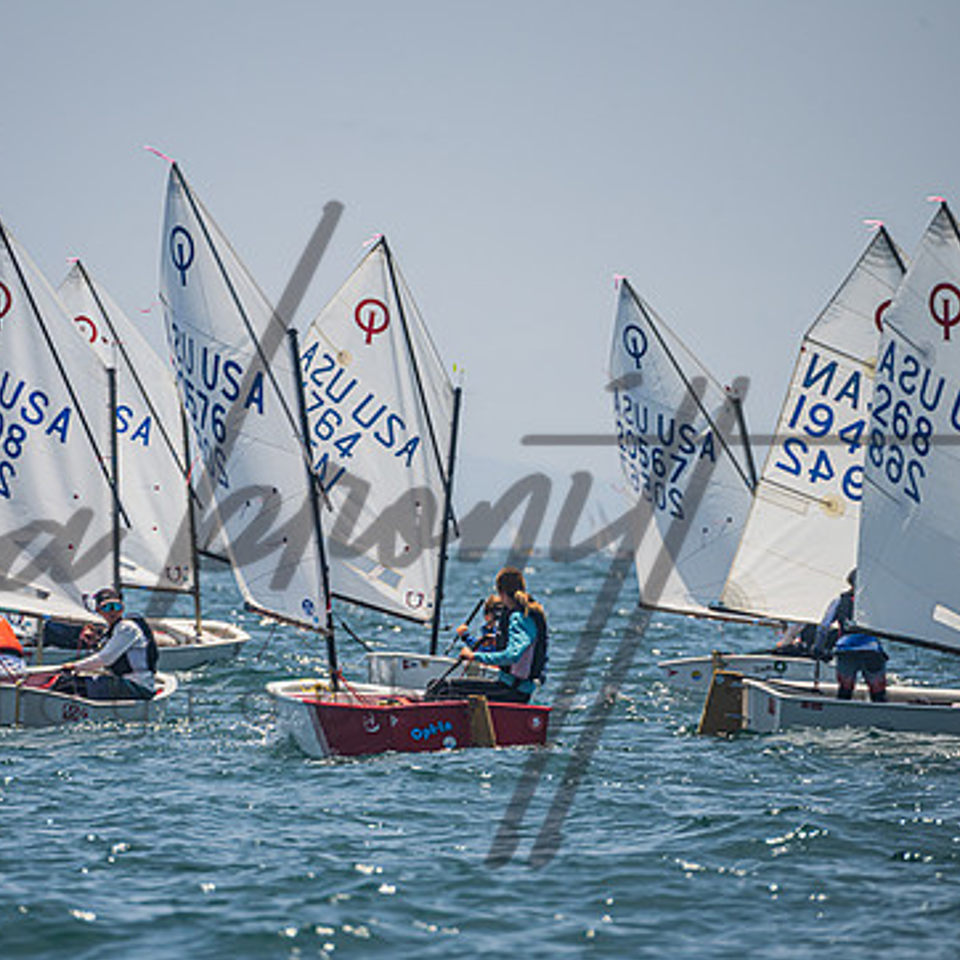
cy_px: 503
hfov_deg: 3.5
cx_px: 369
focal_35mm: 504
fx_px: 15814
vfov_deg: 3.5
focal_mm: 370
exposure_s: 1/1250
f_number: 8
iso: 250
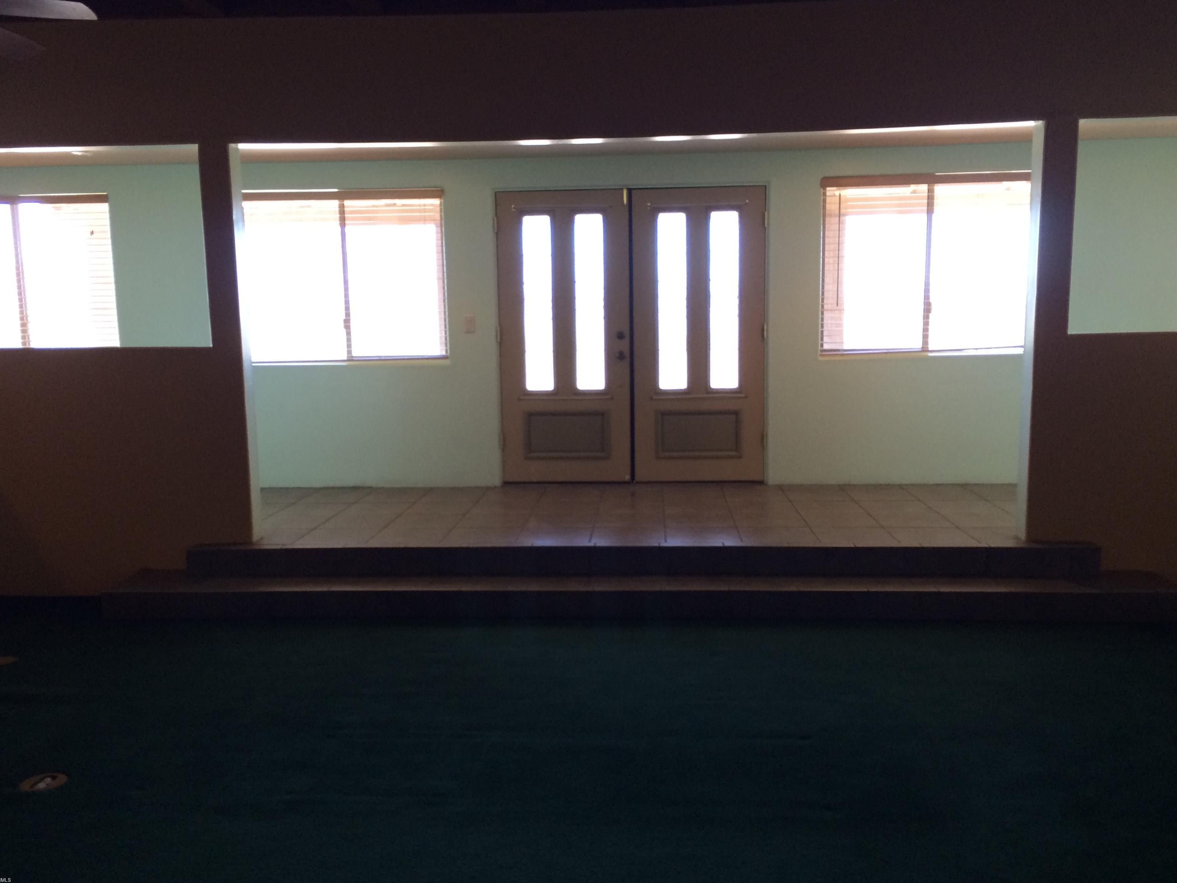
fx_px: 1020
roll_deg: +1.7
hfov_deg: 60.0
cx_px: 581
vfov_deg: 46.8
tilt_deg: -7.3
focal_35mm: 30
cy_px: 452
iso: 40
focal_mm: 4.15
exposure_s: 1/30
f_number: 2.2
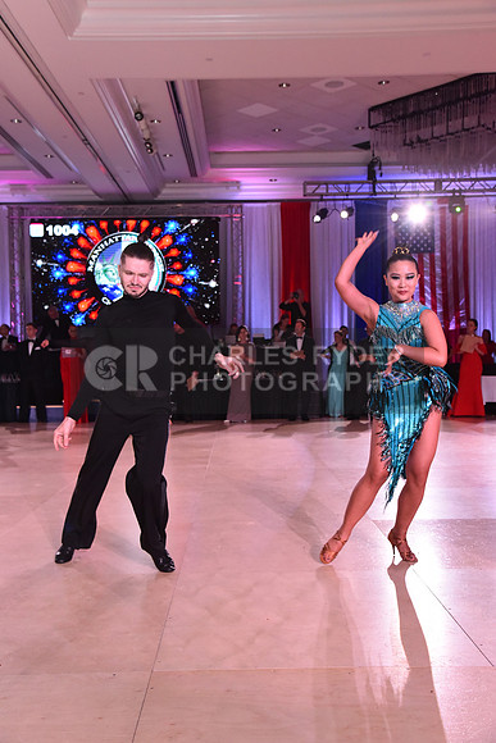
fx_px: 785
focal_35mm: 38
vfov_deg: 50.7
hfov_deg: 35.1
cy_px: 372
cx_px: 248
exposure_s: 1/320
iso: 2500
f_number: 6.3
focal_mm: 38
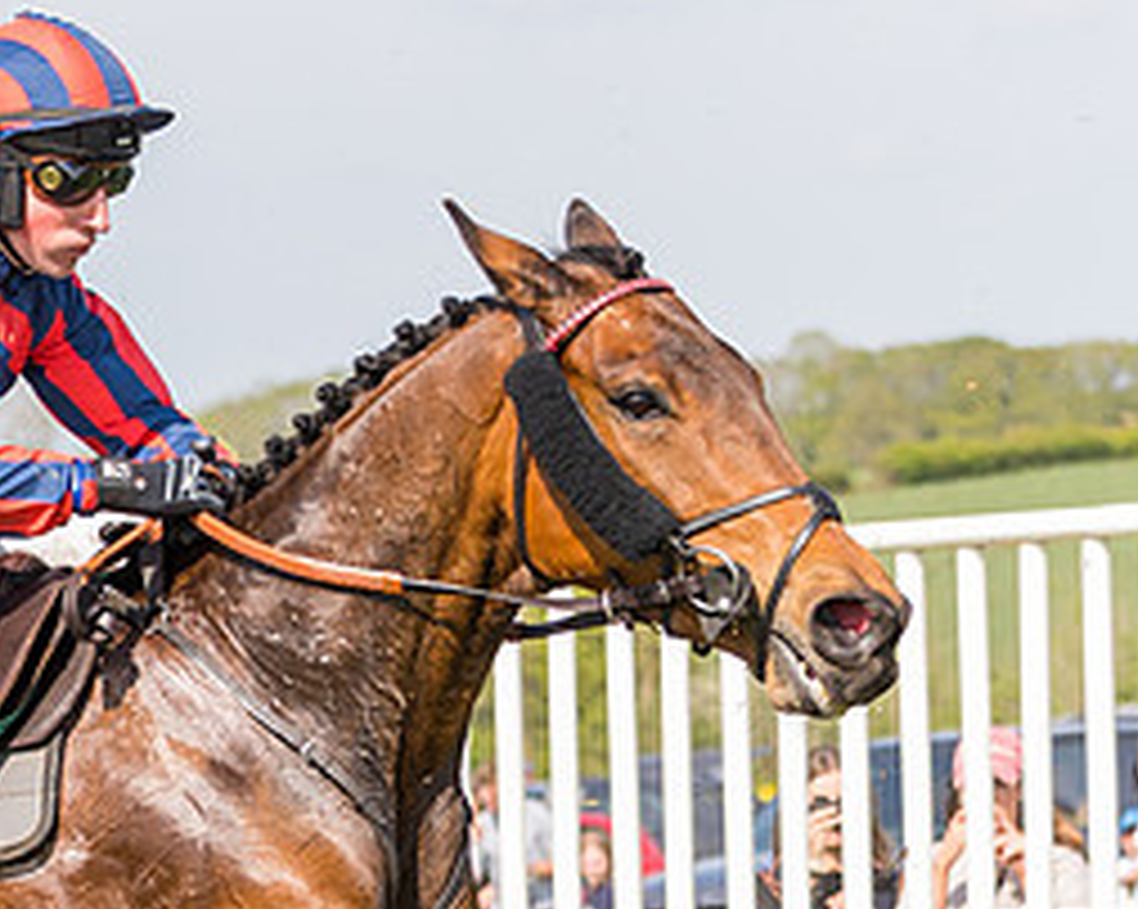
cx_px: -227
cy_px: 738
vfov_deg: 5.9
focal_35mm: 263
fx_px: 8851
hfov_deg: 7.3
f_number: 4
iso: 400
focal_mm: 70
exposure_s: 1/2500
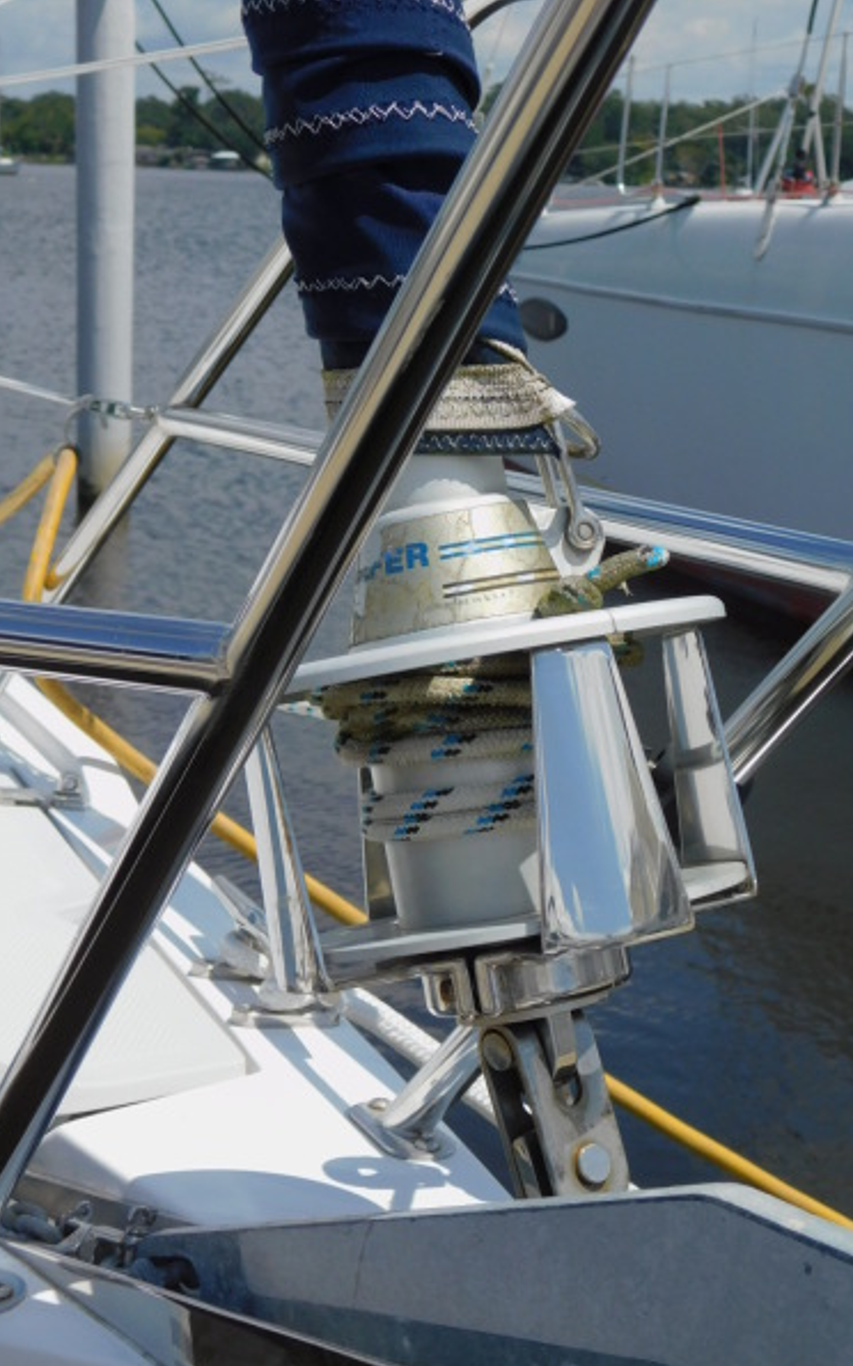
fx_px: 2346
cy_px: 685
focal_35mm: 63
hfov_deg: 20.6
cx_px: 488
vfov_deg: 32.5
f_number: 8
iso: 125
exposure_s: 1/400
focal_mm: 10.4
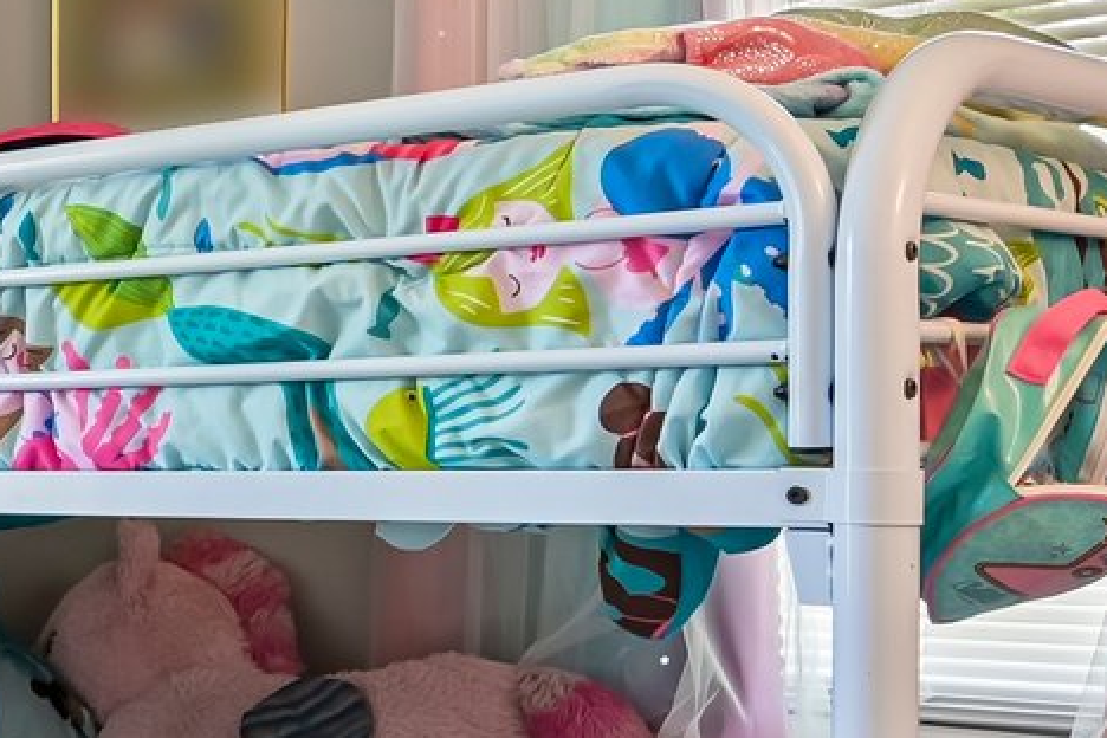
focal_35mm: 70
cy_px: 413
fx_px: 2152
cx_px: -561
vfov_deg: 19.4
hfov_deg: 23.2
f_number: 8
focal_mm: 16
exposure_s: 1/6
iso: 400
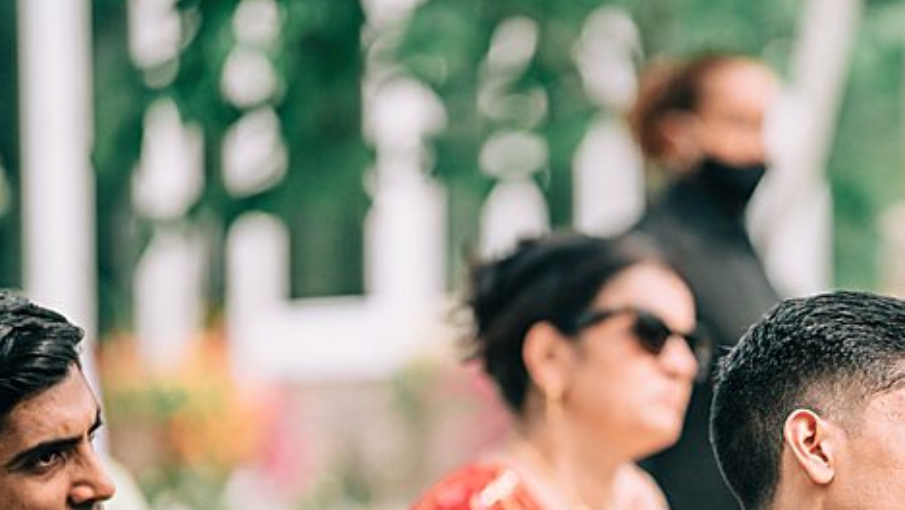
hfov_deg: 5.1
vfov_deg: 2.9
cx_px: 837
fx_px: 10080
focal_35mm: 420
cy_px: 470
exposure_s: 1/3200
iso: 400
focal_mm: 200
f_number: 2.8
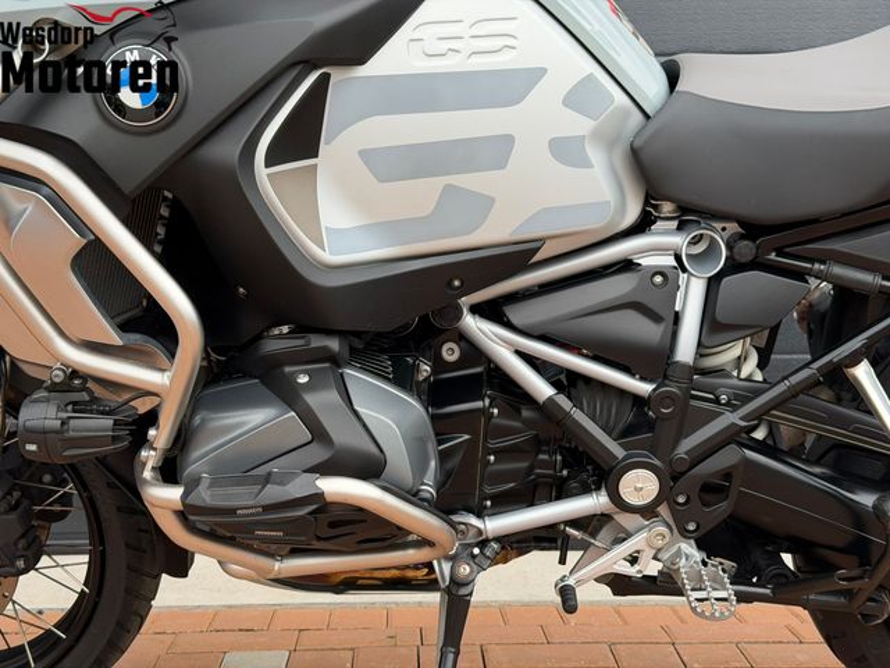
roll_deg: +0.9
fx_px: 1234
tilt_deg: -4.4
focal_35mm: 48
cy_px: 334
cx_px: 445
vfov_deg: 30.3
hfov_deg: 39.7
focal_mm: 6.76
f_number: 1.78
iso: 64
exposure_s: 1/846
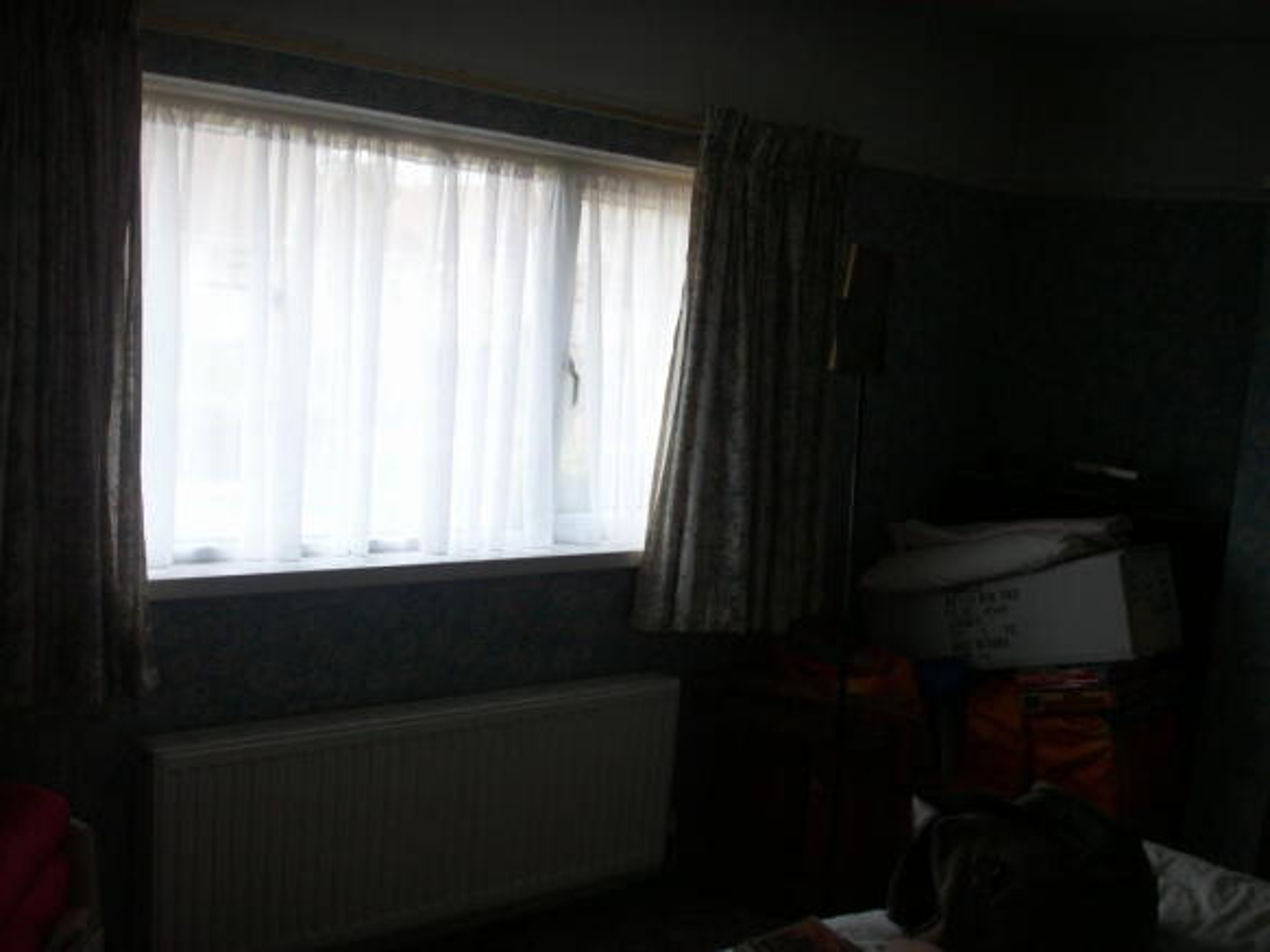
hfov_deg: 50.1
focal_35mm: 37
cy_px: 476
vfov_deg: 38.7
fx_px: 1357
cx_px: 635
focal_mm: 7.7
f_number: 3.5
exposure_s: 1/125
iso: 50
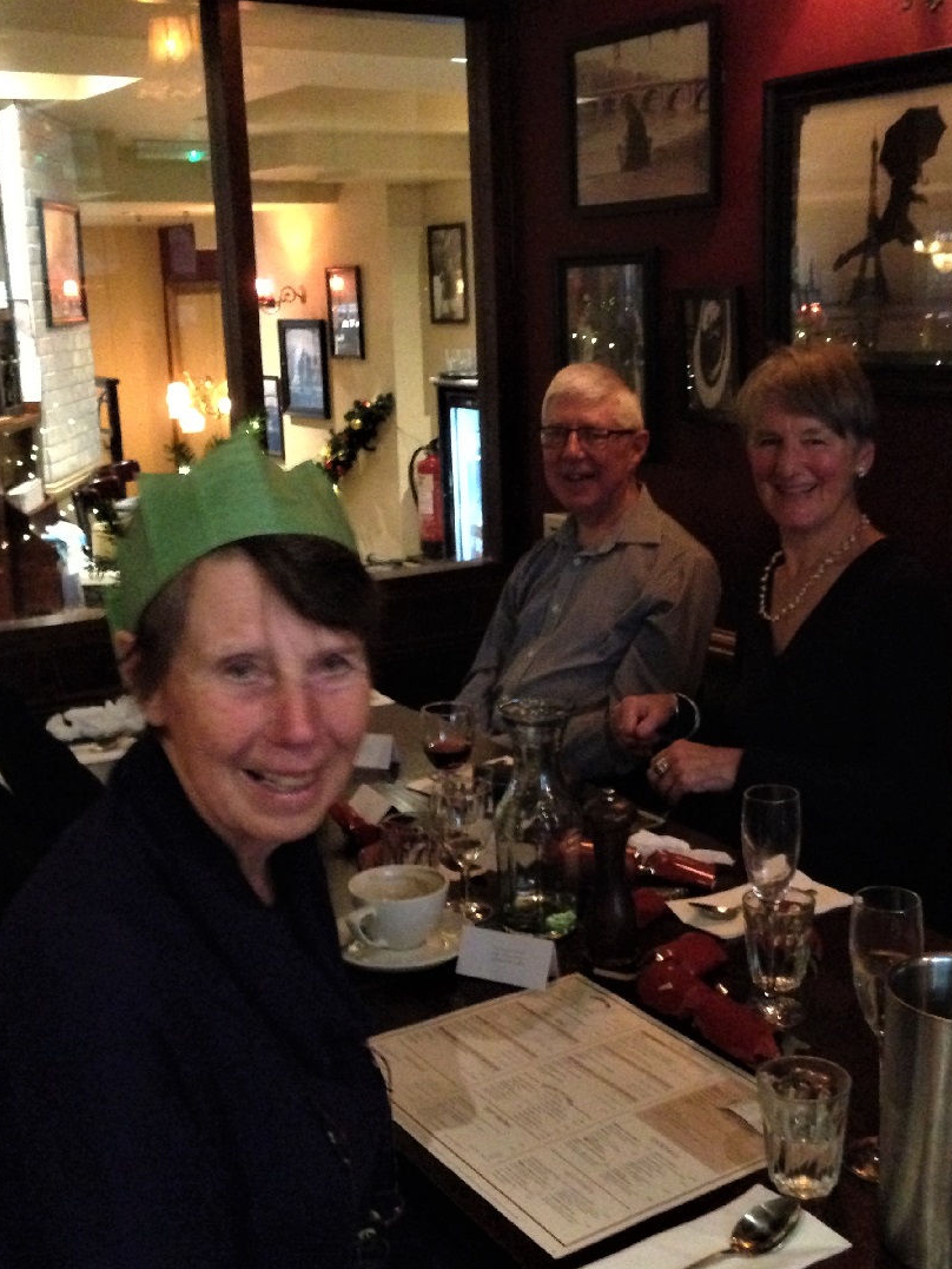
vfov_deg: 42.1
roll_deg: +2.2
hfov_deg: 32.2
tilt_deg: -12.5
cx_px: 530
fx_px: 1650
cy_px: 647
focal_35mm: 45
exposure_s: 1/15
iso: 800
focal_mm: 4.12
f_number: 2.4
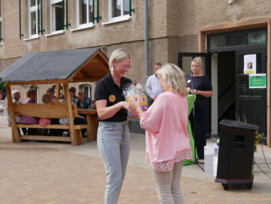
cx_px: 136
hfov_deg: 34.3
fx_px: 438
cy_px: 102
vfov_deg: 26.1
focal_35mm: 56
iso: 200
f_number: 7.1
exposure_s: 1/250
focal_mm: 28
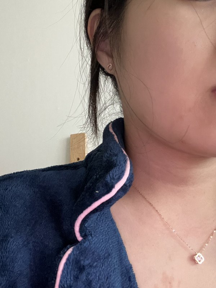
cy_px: 144
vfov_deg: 60.0
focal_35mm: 30
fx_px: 250
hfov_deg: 46.8
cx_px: 108
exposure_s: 1/25
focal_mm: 2.71
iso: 800
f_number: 2.2
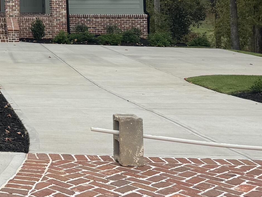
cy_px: -53
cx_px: -92
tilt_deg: +2.4
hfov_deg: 22.3
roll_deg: +0.8
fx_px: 583
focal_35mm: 77
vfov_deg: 18.0
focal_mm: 6.76
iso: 80
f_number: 1.78
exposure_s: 1/1456
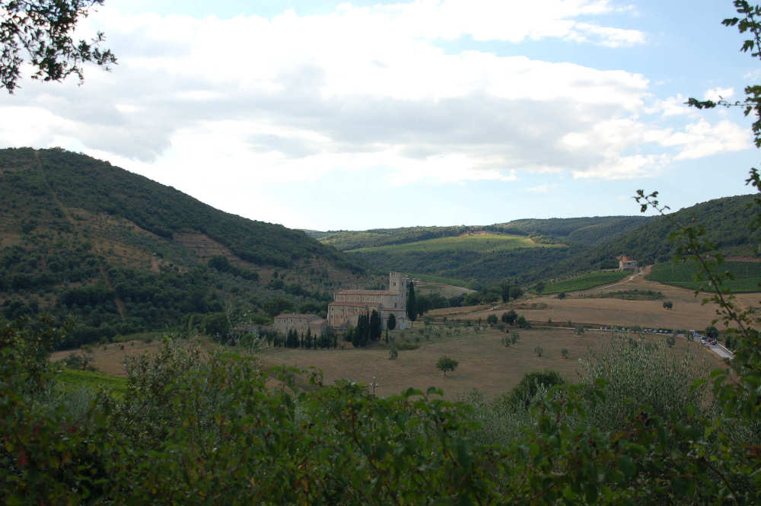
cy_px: 253
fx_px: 982
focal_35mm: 46
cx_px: 380
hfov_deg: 42.4
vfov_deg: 28.9
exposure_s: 1/350
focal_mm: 31
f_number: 9.5
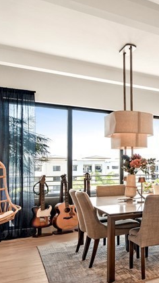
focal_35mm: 38
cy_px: 166
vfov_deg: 52.5
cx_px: 325
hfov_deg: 18.6
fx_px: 285
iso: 250
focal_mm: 14
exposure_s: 1/15
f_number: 4
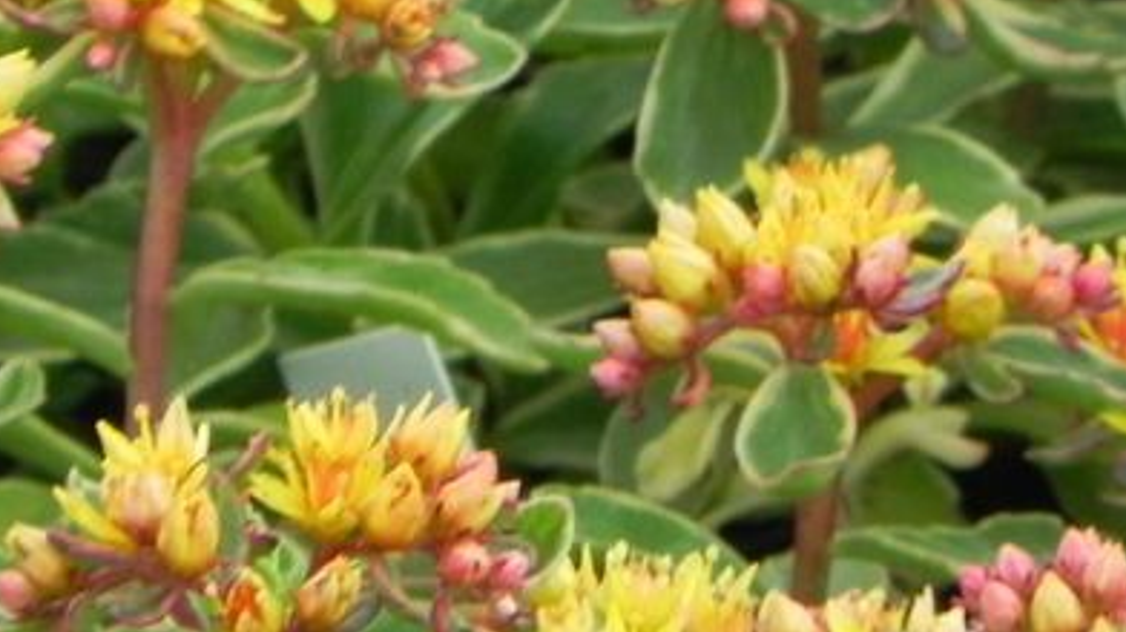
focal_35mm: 1631
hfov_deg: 1.3
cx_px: 544
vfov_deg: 0.7
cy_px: -284
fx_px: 48670
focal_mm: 97.8
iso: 160
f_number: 5
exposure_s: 1/80
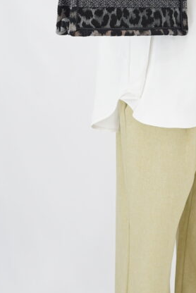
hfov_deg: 11.1
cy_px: -13
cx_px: 187
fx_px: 1003
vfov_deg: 16.2
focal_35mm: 123
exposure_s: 1/8
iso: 640
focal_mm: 50
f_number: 6.3
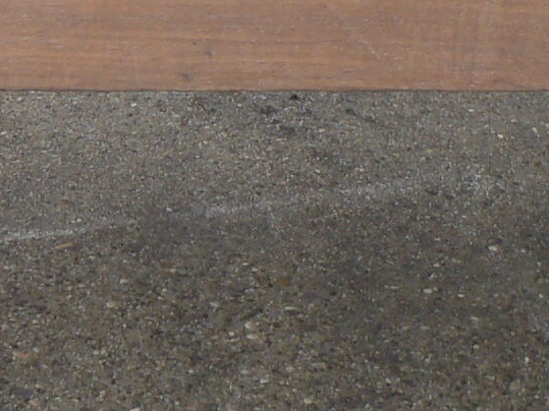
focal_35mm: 171
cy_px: 28
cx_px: 78
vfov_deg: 8.6
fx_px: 2711
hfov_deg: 11.5
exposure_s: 1/30
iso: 80
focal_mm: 6
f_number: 2.8
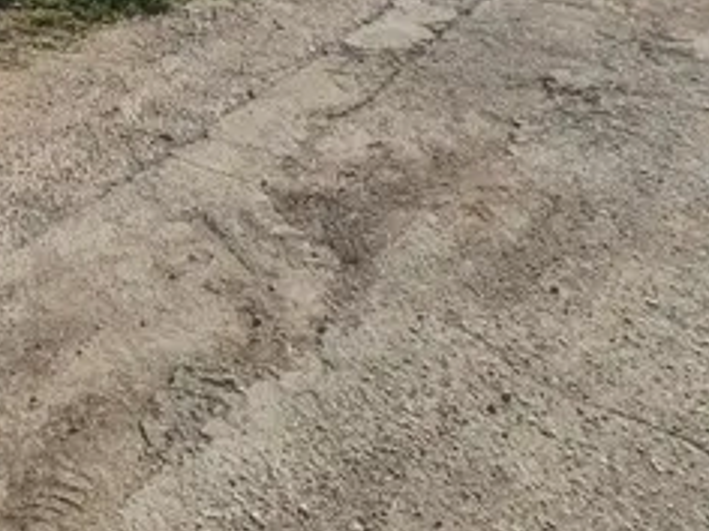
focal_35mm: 44
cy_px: -357
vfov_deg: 23.0
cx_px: 3
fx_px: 901
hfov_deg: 38.3
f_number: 2.2
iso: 50
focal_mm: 2.2
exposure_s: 1/5824
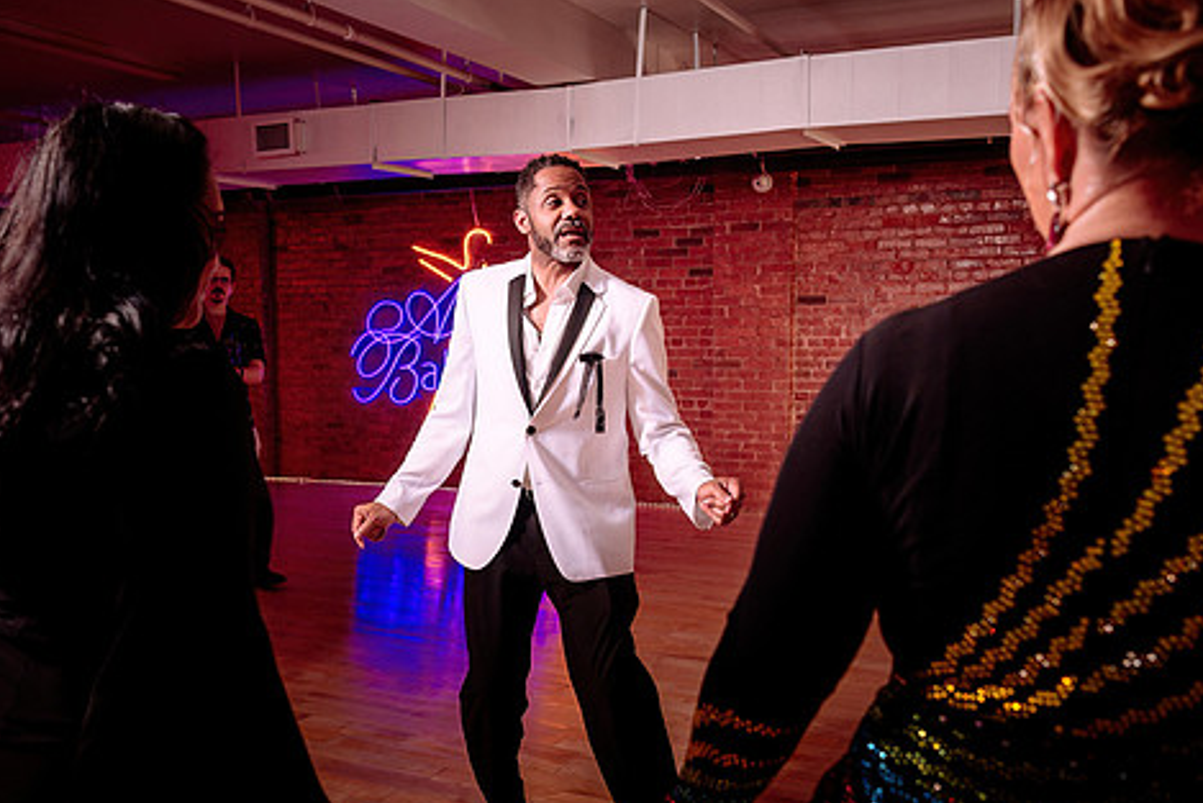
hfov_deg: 51.9
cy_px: 442
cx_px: 590
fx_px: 1237
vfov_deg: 35.9
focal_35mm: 37
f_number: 4
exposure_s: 1/200
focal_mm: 28
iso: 640
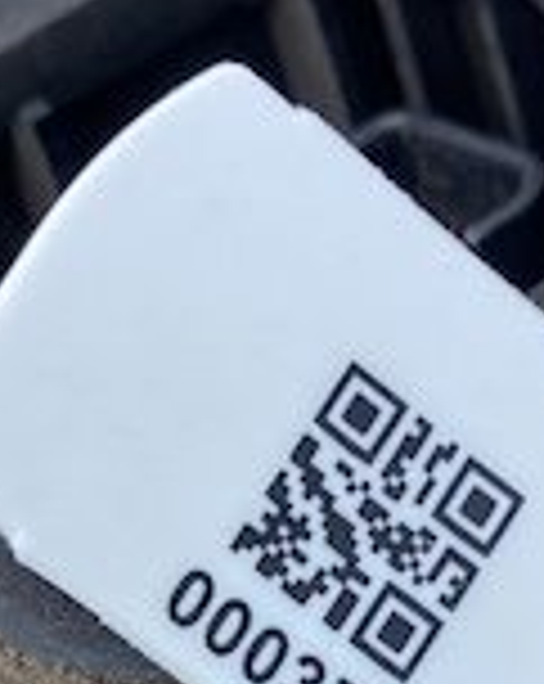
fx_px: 2160
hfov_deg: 14.3
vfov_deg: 16.8
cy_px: 918
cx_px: 324
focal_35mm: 107
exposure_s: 1/597
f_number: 1.8
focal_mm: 4.25
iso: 32
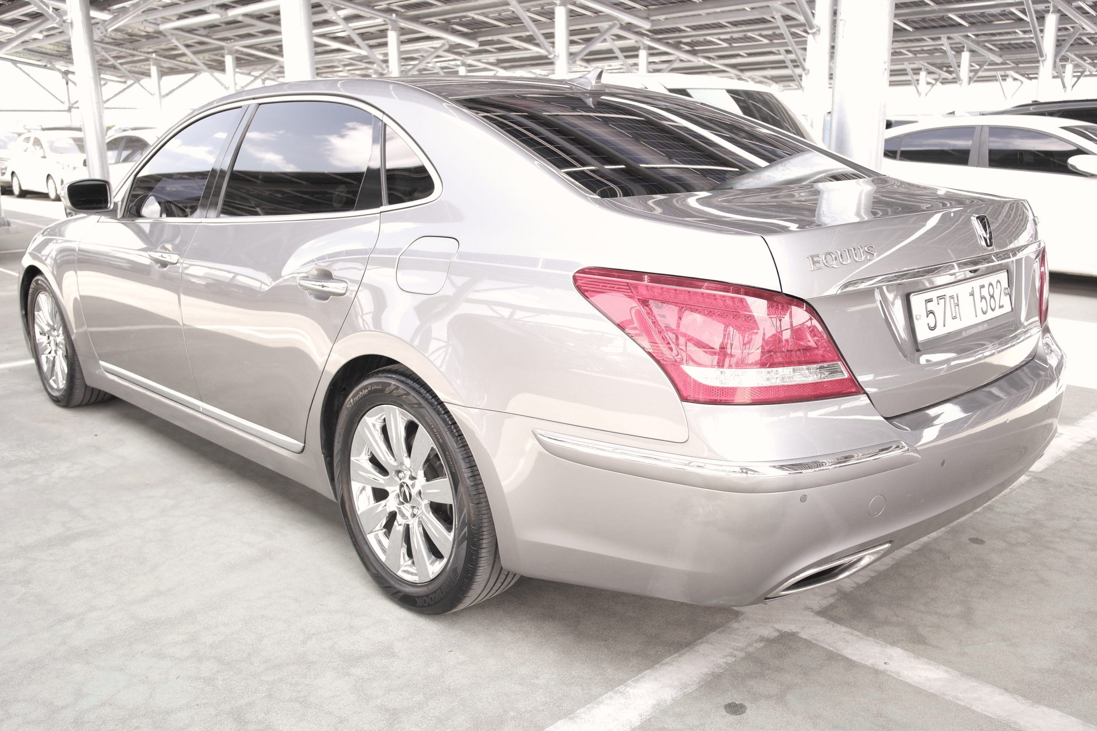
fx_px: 914
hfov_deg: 61.9
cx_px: 548
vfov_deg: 43.6
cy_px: 366
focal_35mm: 30
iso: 100
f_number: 5.6
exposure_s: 1/80
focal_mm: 20
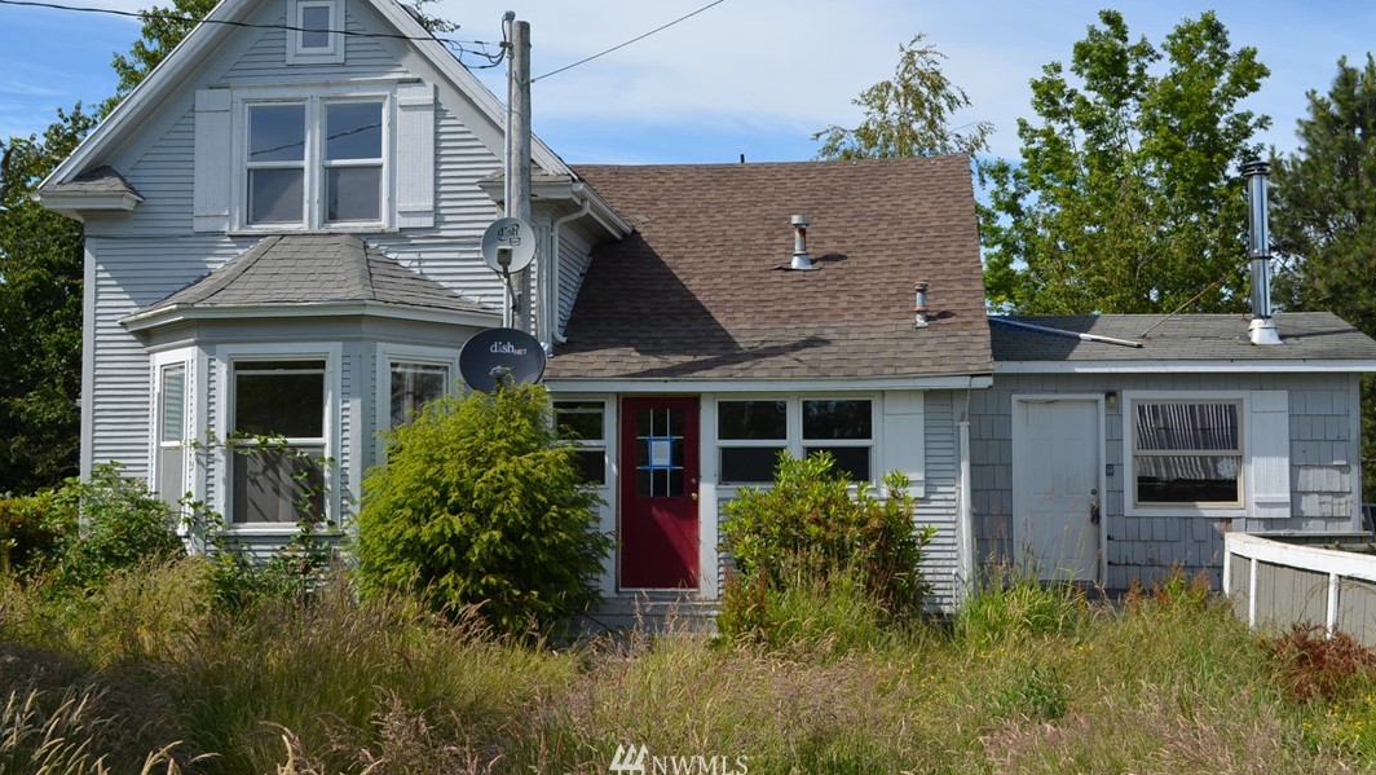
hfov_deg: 44.1
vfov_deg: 25.7
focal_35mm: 47
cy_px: 342
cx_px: 682
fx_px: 1698
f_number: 8
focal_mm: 29
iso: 100
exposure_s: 1/250
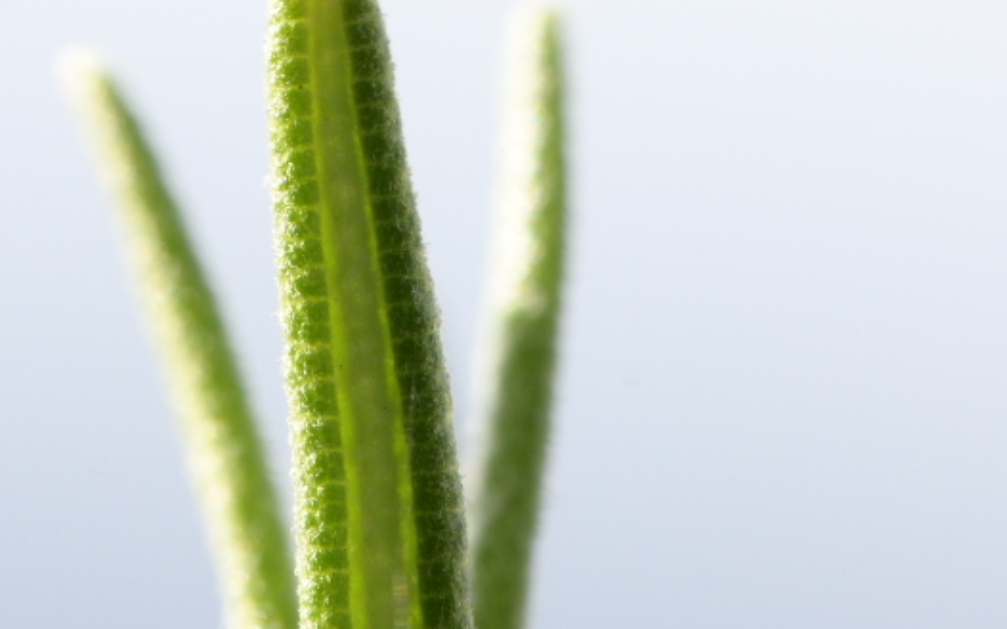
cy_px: 633
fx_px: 9026
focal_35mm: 329
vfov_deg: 4.0
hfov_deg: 6.4
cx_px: 397
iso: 800
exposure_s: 1/500
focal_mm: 105
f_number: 11
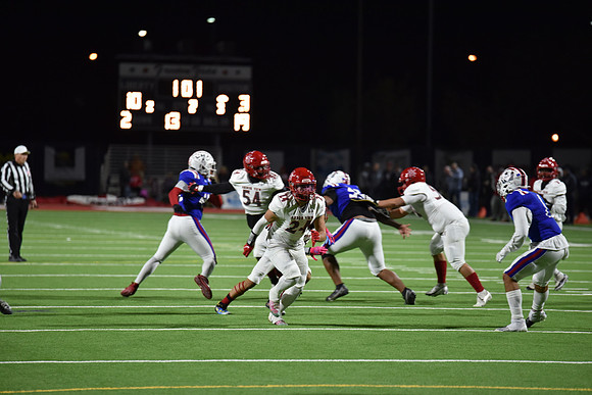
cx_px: 296
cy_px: 198
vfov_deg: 6.9
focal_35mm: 200
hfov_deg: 10.3
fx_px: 3290
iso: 2200
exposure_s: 1/500
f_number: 2.8
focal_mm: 200
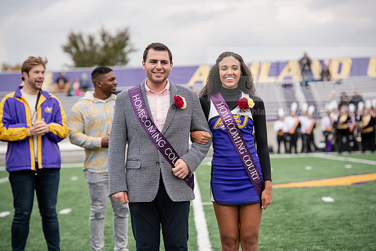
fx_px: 1410
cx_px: 188
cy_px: 126
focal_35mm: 135
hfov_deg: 15.2
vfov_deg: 10.2
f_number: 4
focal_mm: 135
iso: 400
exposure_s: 1/1000
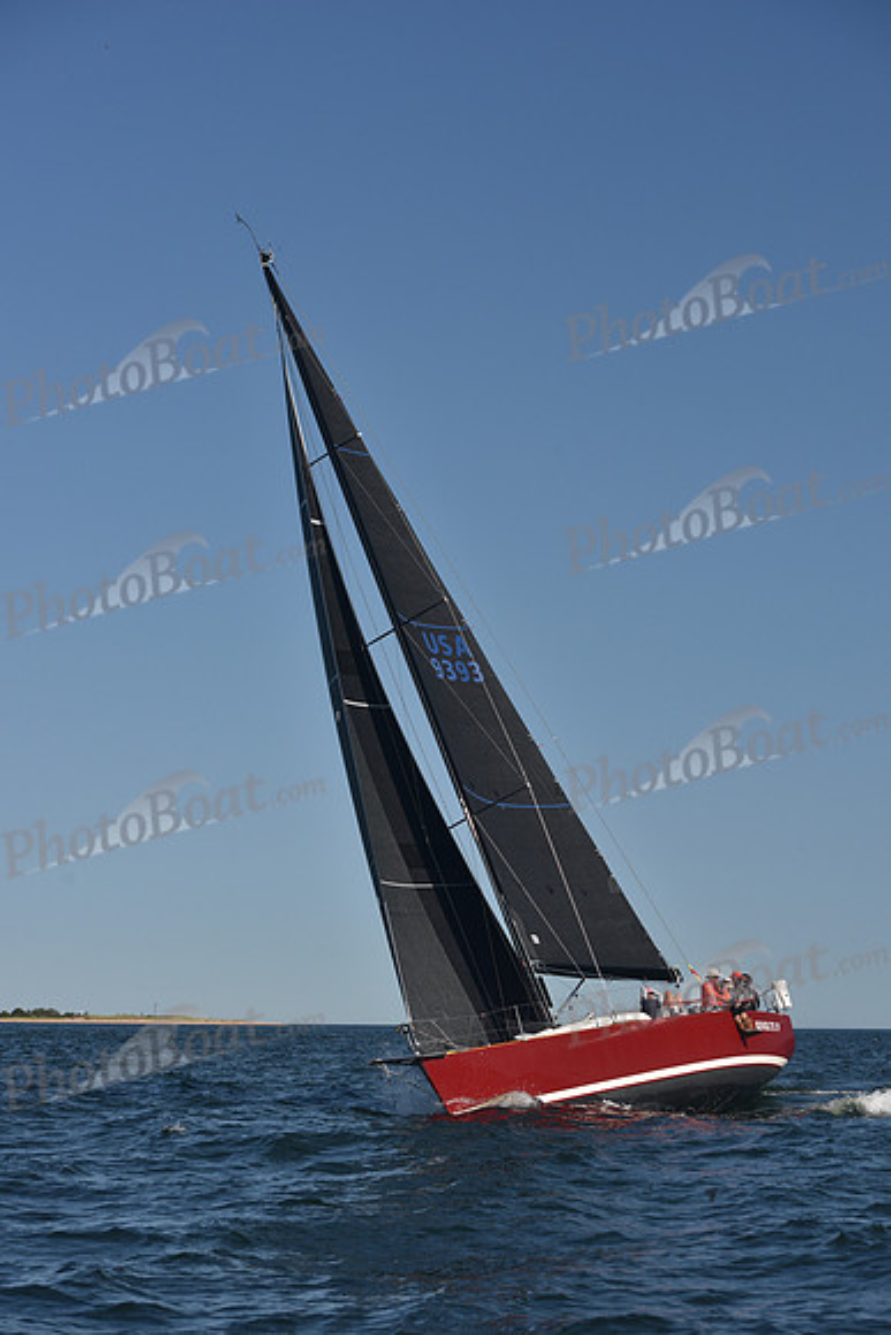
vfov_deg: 28.8
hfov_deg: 19.5
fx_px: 2597
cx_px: 446
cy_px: 668
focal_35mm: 70
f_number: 7.1
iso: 250
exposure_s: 1/800
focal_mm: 70
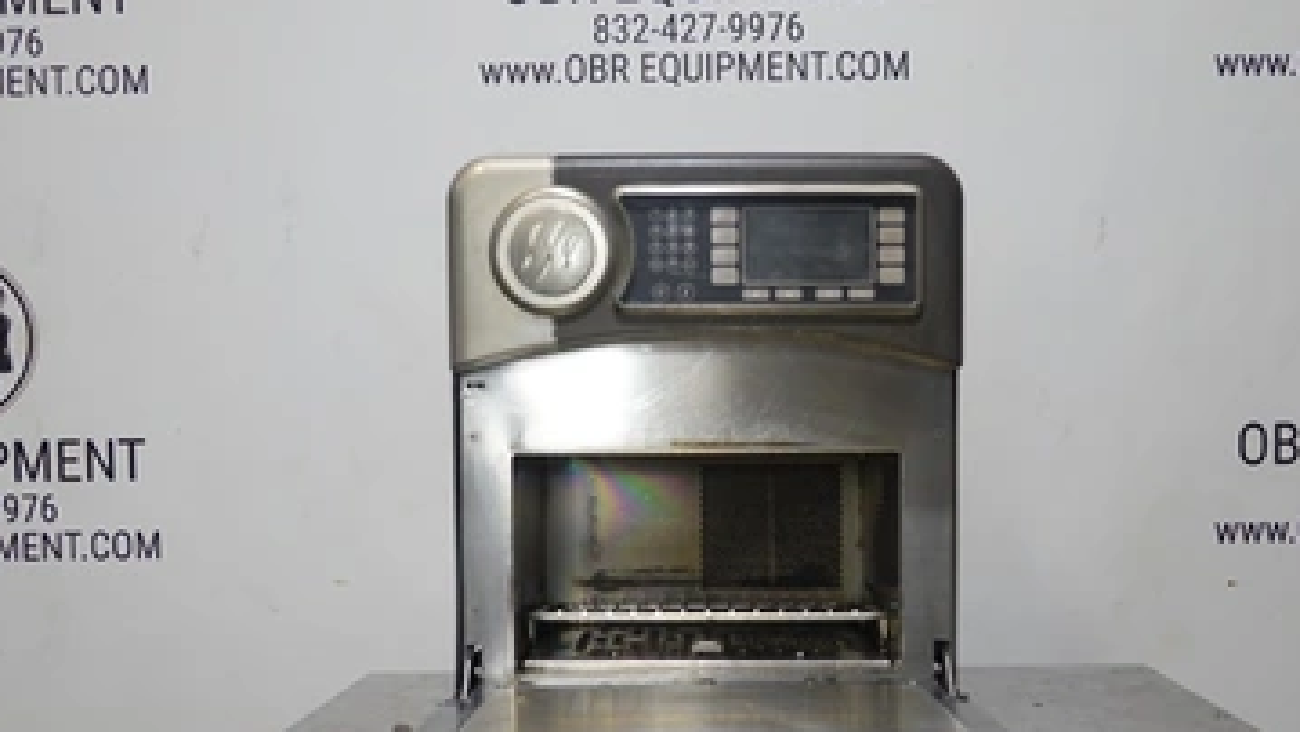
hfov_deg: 48.3
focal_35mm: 42
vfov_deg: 28.2
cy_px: 478
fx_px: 1448
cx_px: 703
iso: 400
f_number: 3.5
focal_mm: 13.29
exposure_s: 1/40
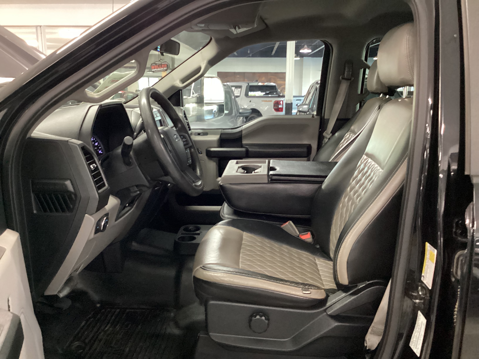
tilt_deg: -13.5
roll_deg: -0.8
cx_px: 240
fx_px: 429
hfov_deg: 58.4
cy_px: 180
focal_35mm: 31
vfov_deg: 45.4
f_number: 2.4
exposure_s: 1/24
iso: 640
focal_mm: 3.3
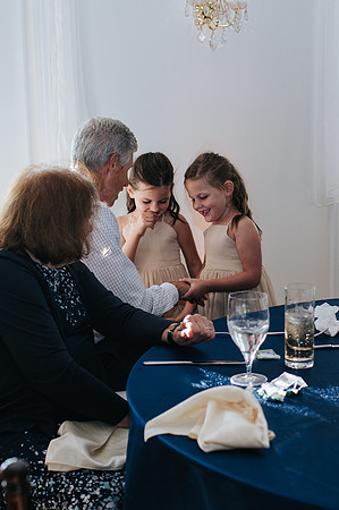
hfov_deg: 22.4
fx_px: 856
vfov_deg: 33.2
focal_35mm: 60
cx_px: 199
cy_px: 276
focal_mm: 35
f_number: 3.2
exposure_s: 1/200
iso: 160
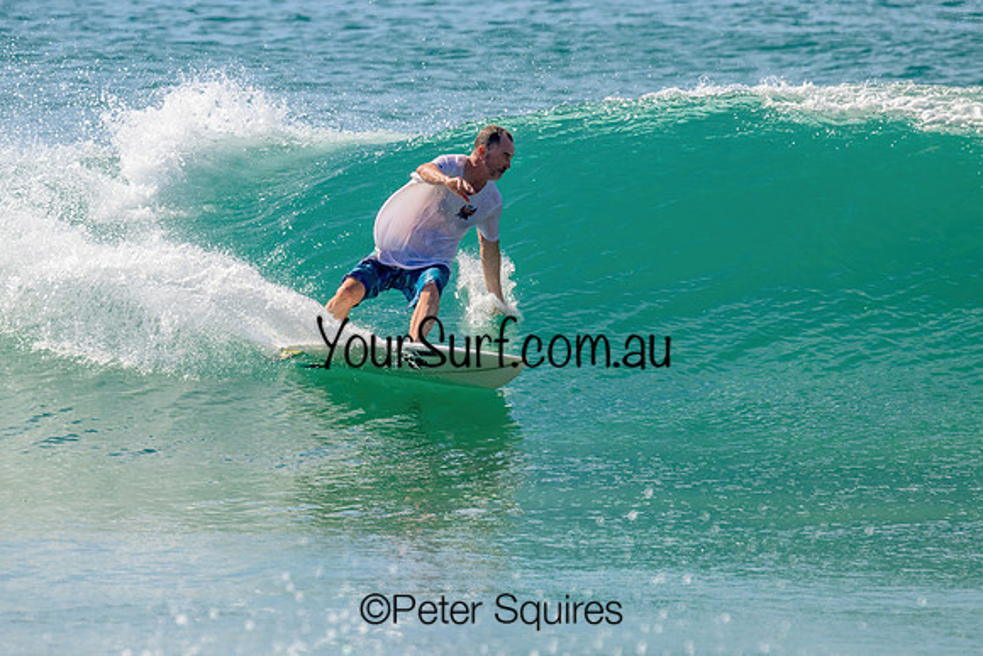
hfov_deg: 2.7
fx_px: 20749
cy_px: 303
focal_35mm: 760
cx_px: 401
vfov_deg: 1.8
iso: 640
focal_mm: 560
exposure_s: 1/2000
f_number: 11
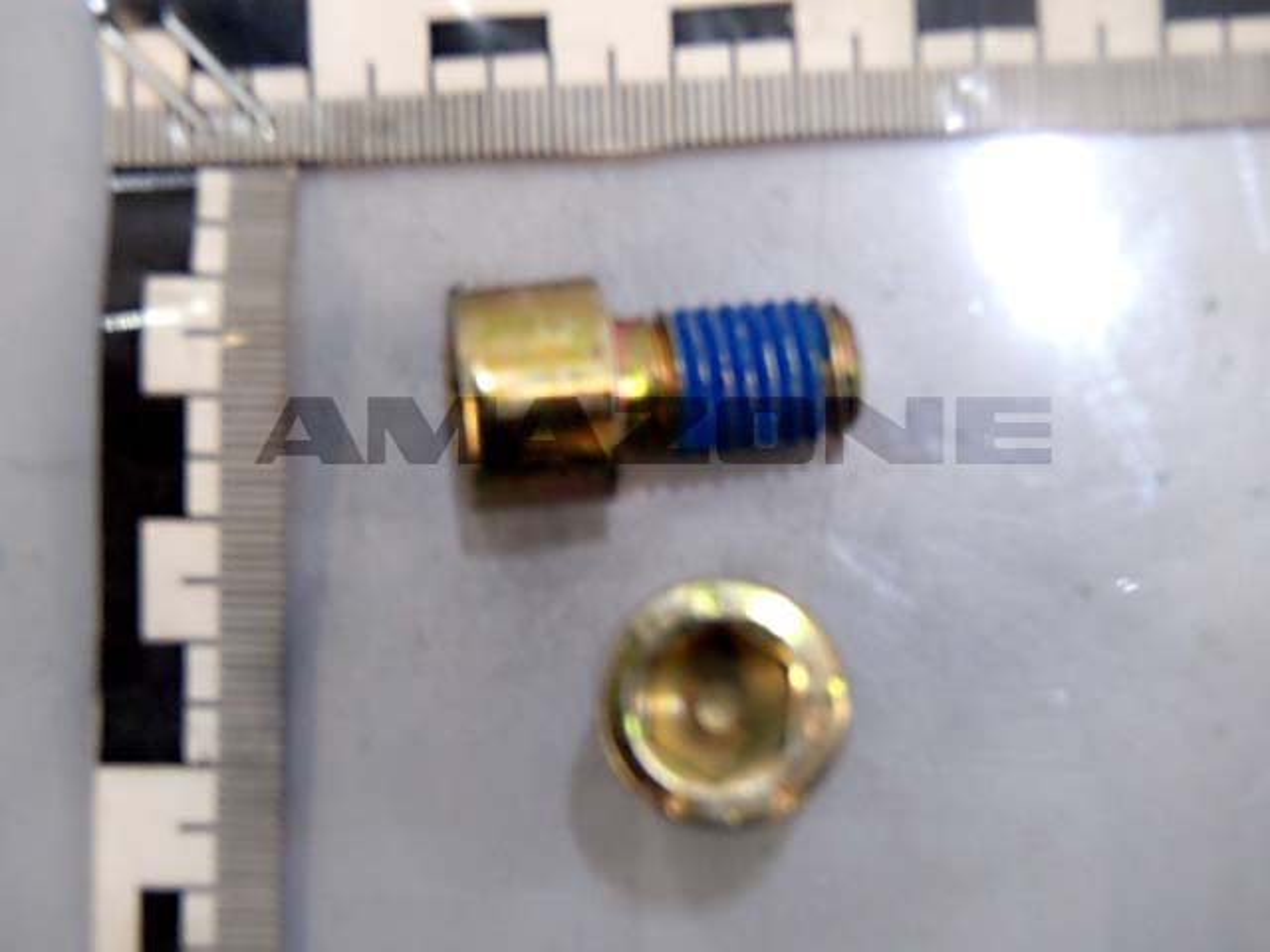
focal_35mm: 73
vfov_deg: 20.2
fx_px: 2678
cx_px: 635
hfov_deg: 26.7
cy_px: 476
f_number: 5.7
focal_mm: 13.09
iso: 400
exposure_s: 1/13
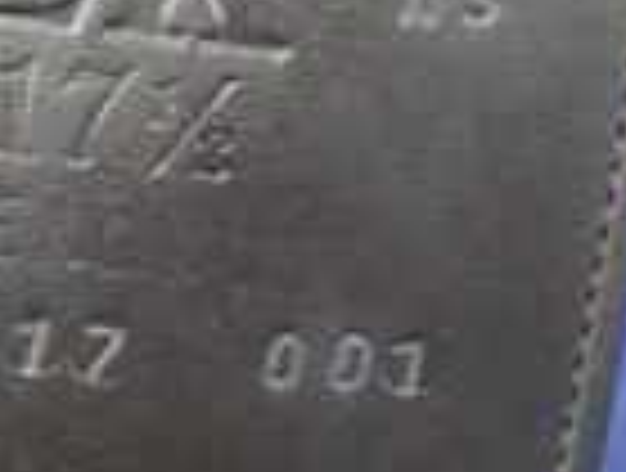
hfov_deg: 11.1
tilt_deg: -30.8
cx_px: -752
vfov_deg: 9.6
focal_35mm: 155
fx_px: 2810
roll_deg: +3.8
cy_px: 335
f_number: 1.78
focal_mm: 6.76
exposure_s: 1/40
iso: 800
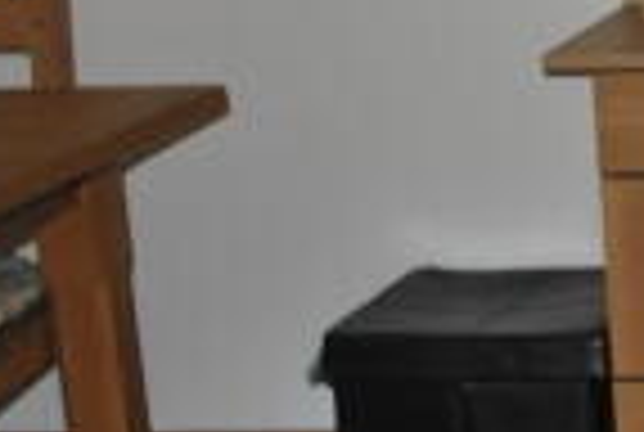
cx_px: 1407
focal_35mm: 123
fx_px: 2205
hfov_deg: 13.5
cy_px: 178
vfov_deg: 11.2
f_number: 4
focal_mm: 18
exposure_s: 1/13
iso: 100
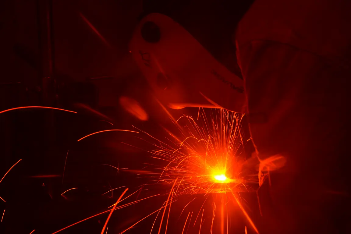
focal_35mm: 78
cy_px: 117
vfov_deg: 17.5
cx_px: 176
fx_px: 760
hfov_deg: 26.0
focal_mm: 52
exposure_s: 1/10
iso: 125
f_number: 4.8
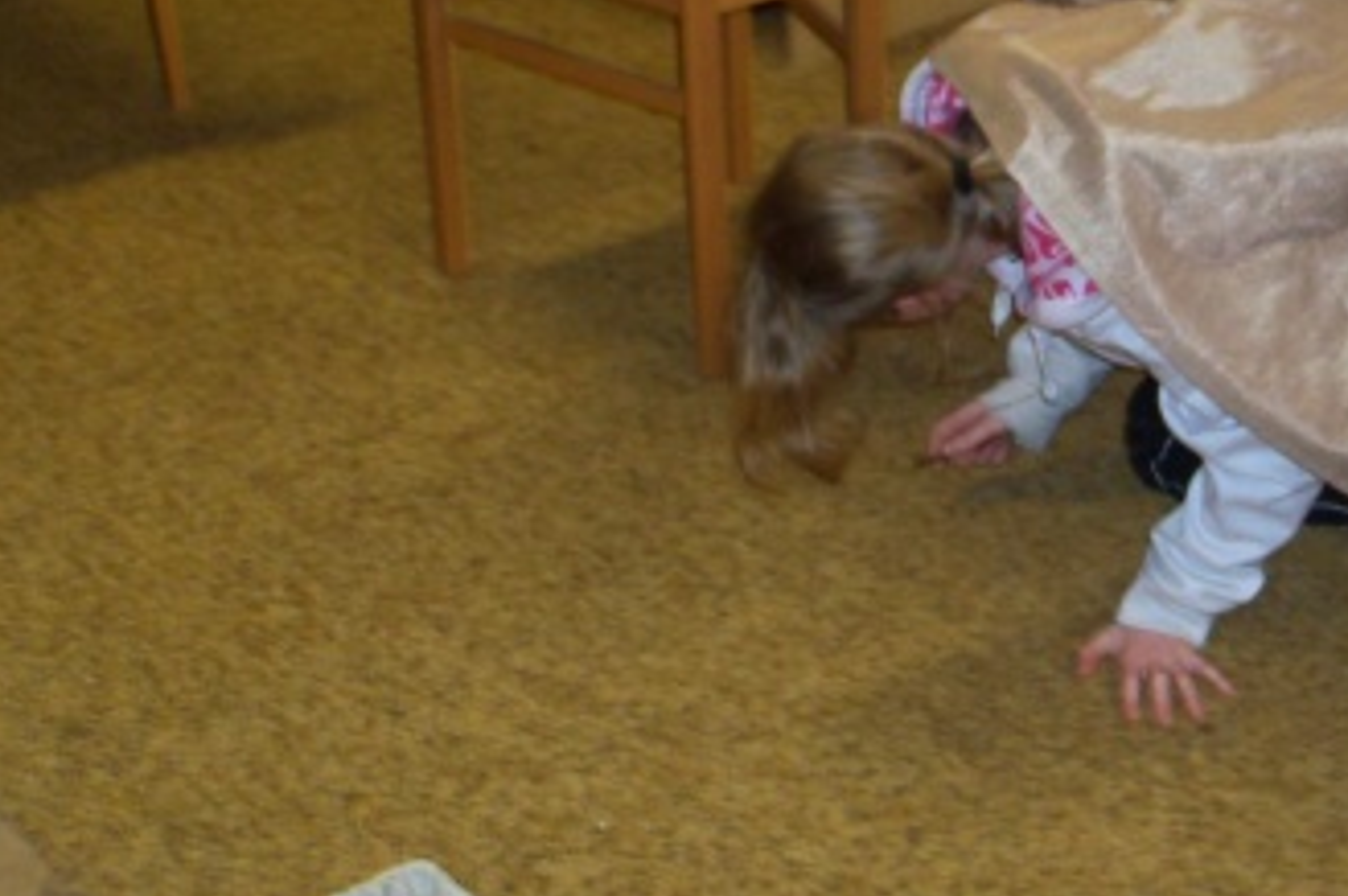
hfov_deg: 32.7
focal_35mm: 60
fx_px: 2244
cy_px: 220
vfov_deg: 22.4
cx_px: 1032
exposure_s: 1/30
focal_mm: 6.3
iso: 100
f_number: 3
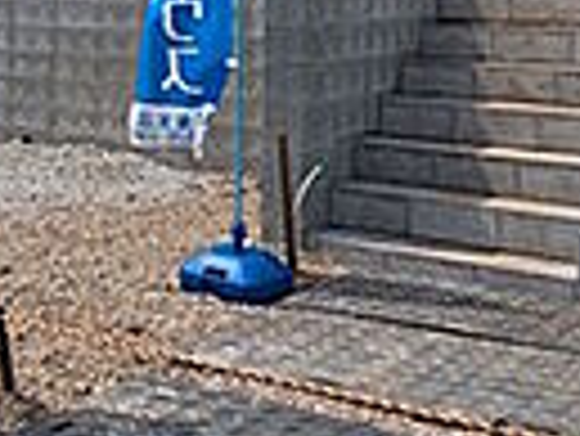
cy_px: -202
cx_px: 166
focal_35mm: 65
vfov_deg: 19.8
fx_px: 1090
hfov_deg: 29.5
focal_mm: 1.83
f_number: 2.2
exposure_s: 1/2469
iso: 48
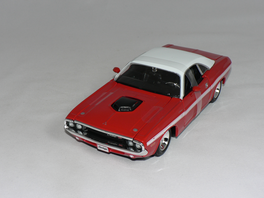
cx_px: 132
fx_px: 419
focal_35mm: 55
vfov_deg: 26.6
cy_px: 99
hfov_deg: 34.9
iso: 80
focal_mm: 9.2
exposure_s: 1/60
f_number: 4
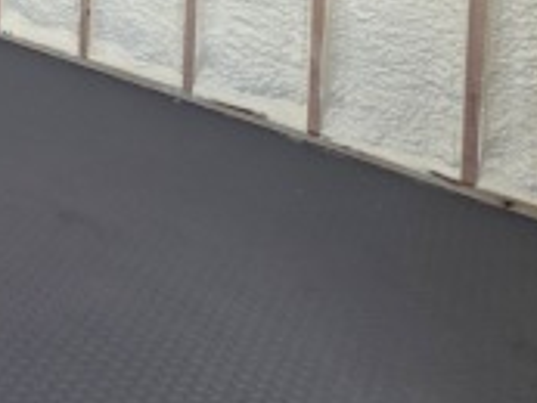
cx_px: -115
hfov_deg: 32.4
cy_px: -257
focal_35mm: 48
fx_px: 745
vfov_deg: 22.5
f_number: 1.9
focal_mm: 2.2
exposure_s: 1/120
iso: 80
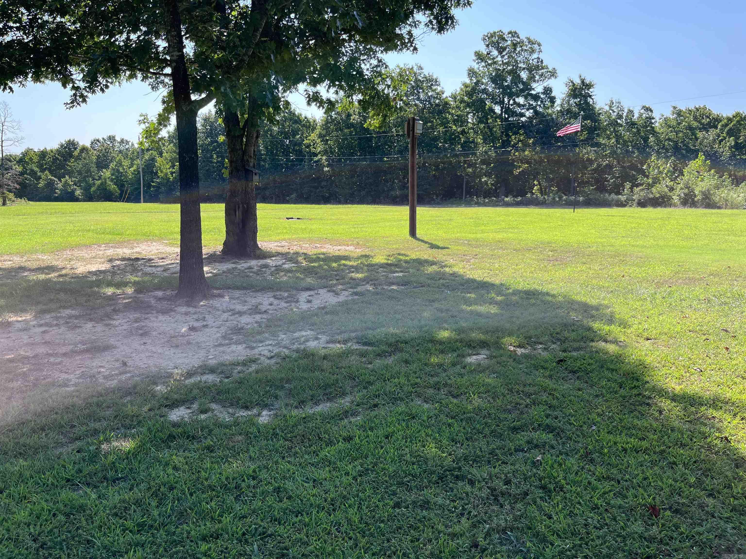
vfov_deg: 53.1
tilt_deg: -9.7
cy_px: 280
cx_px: 373
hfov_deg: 67.3
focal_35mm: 26
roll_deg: -1.3
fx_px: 560
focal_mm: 5.1
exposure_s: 1/1163
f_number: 1.6
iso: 50
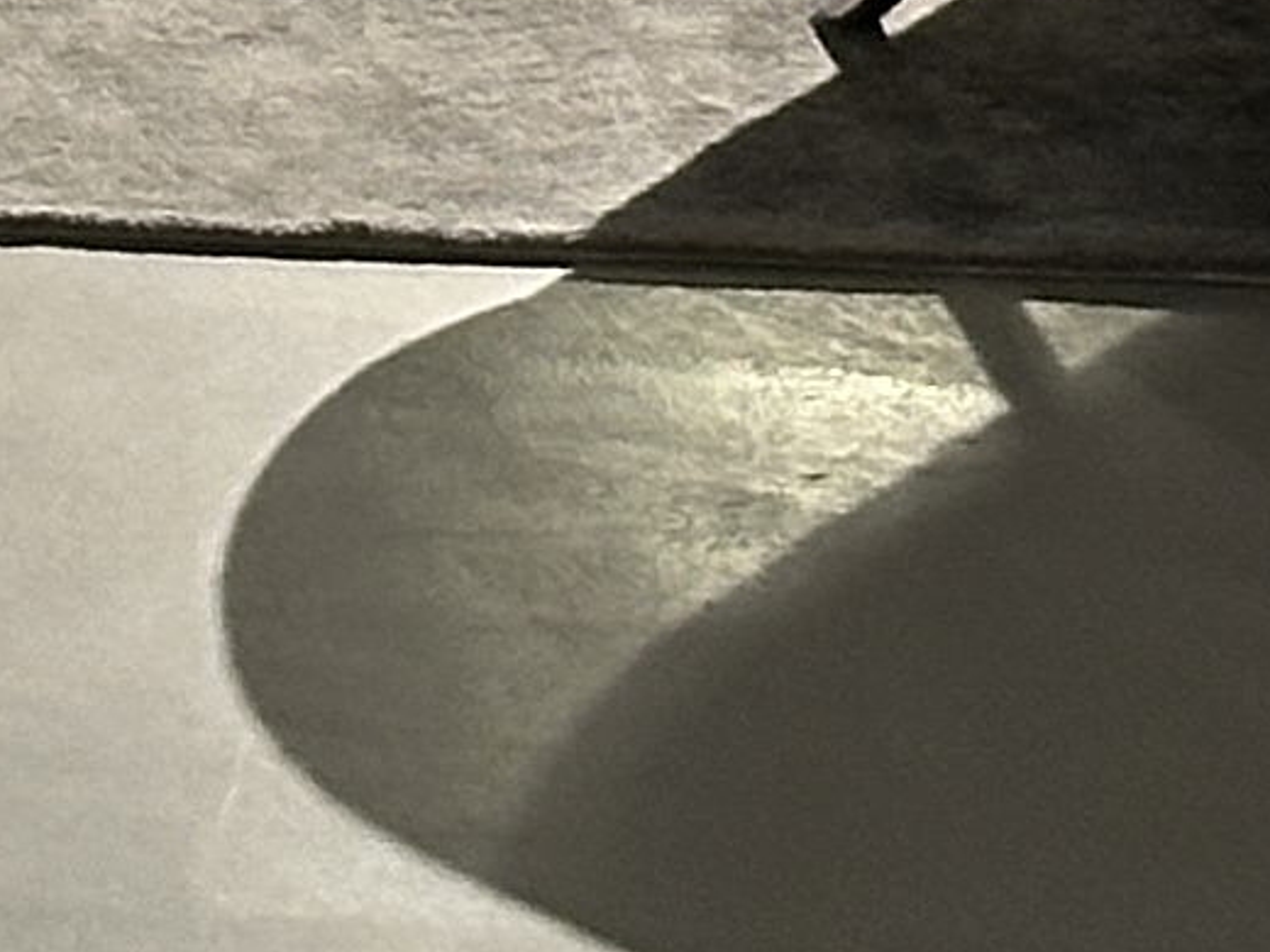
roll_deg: -0.5
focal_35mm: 372
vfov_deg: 3.8
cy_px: -2634
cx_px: -967
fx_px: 13648
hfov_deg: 5.3
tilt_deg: -14.8
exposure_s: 1/60
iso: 160
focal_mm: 6.86
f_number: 1.78
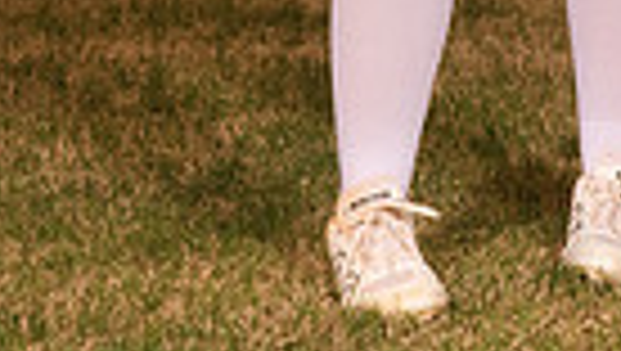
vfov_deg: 5.5
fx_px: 3495
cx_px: 495
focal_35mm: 212
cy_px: -508
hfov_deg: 10.1
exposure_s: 1/400
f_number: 6.3
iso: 1250
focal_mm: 62
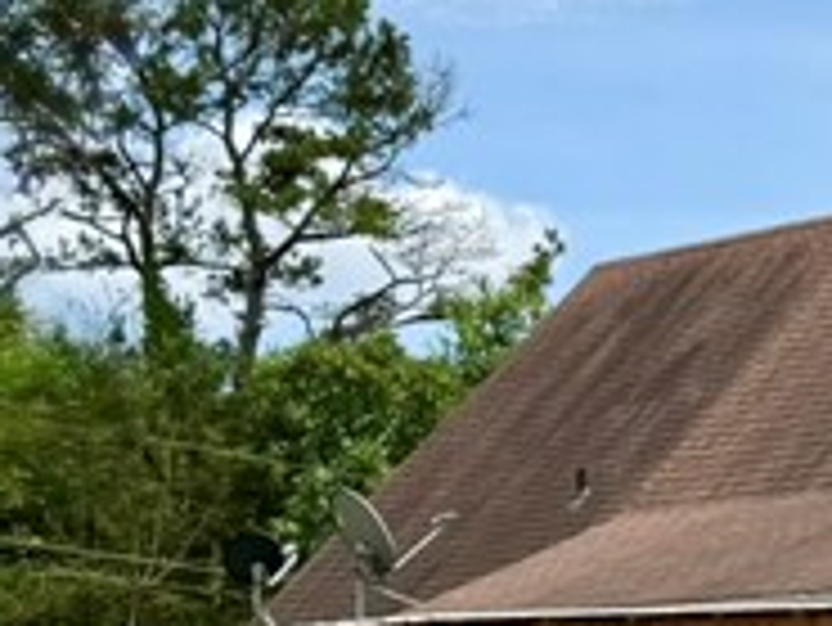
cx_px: 1133
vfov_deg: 11.2
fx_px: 3199
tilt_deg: +9.2
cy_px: 392
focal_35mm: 133
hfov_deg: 14.1
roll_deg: +0.6
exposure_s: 1/6173
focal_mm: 6.76
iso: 80
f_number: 1.78
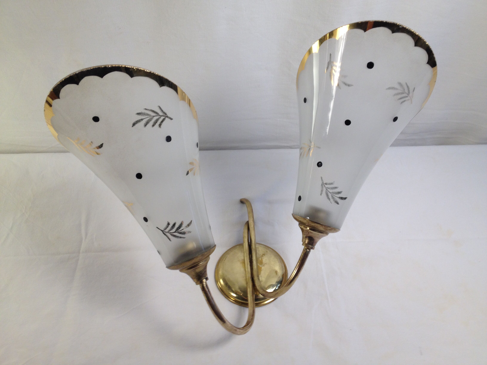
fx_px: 492
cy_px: 182
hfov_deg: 52.6
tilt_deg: -49.0
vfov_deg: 40.7
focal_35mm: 35
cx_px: 244
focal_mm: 4.28
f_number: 2.4
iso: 50
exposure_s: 1/24
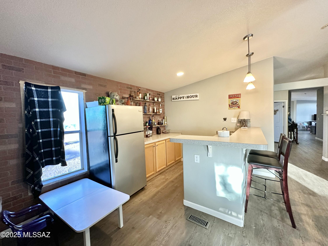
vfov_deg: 85.7
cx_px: 164
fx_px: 133
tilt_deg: -2.0
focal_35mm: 14
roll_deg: +0.7
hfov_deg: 102.1
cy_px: 123
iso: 250
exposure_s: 1/60
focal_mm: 2.22
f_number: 2.2
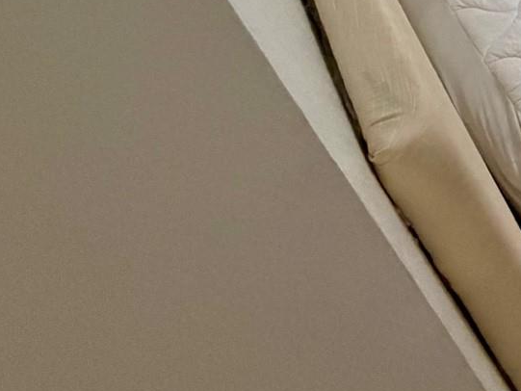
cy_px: -274
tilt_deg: -26.4
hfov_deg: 22.5
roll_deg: +6.6
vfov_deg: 20.8
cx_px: 920
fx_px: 798
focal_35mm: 53
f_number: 2.2
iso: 320
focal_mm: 2.22
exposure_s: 1/121
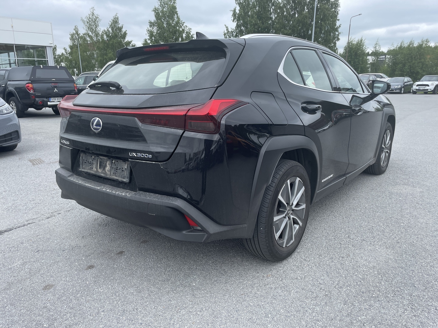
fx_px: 329
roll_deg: +1.0
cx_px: 219
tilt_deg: -14.9
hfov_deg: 67.3
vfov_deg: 53.1
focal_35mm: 26
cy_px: 164
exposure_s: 1/932
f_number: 1.6
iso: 32
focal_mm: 4.2
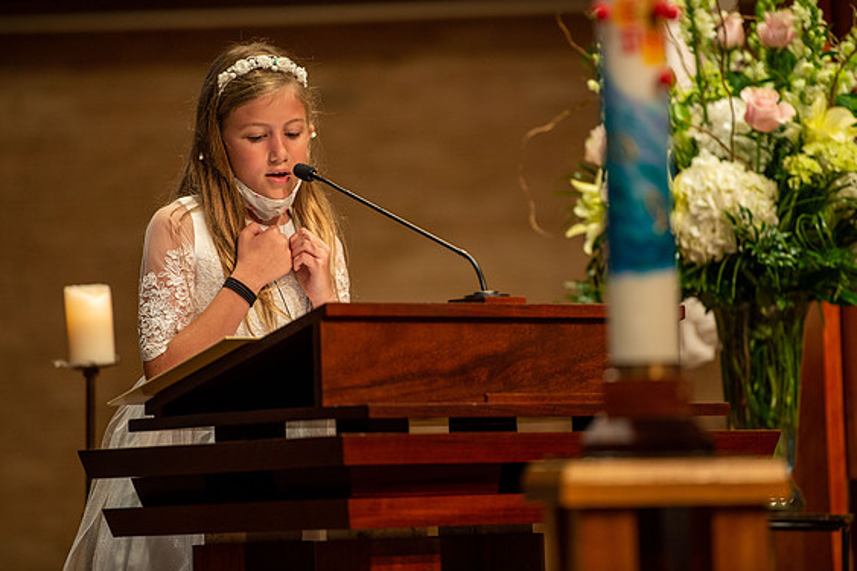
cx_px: 426
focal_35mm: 206
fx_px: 4902
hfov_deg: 10.0
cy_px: 282
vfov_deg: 6.7
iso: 1600
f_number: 2.8
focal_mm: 200
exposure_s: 1/100
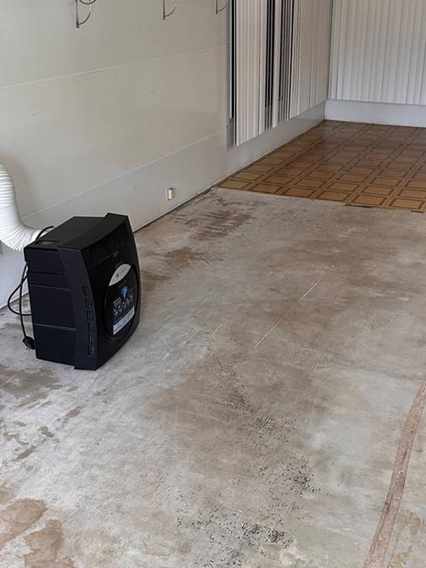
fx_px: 706
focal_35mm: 43
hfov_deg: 33.4
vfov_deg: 43.8
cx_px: 260
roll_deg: -2.1
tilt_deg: -20.1
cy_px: 249
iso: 200
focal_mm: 6.86
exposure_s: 1/120
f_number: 1.78
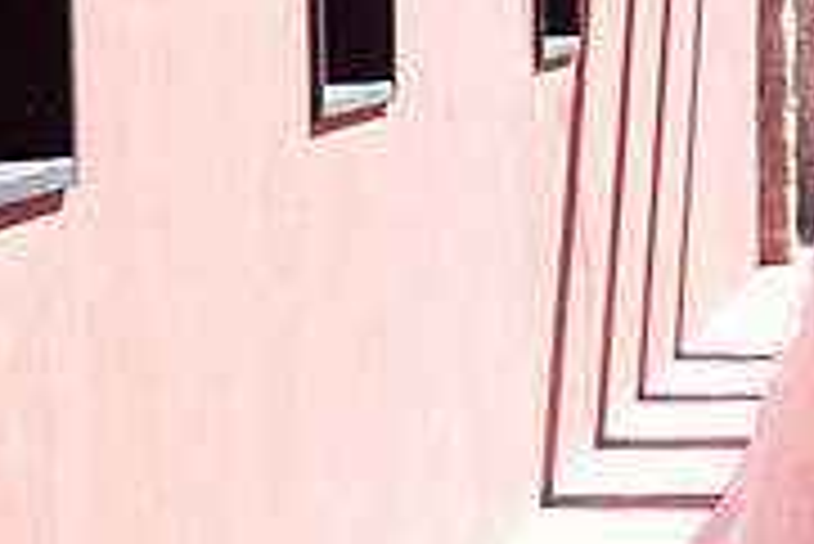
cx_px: 1043
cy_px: 488
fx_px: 3621
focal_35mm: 160
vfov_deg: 8.6
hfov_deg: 12.5
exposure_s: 1/160
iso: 100
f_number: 6.3
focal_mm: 50
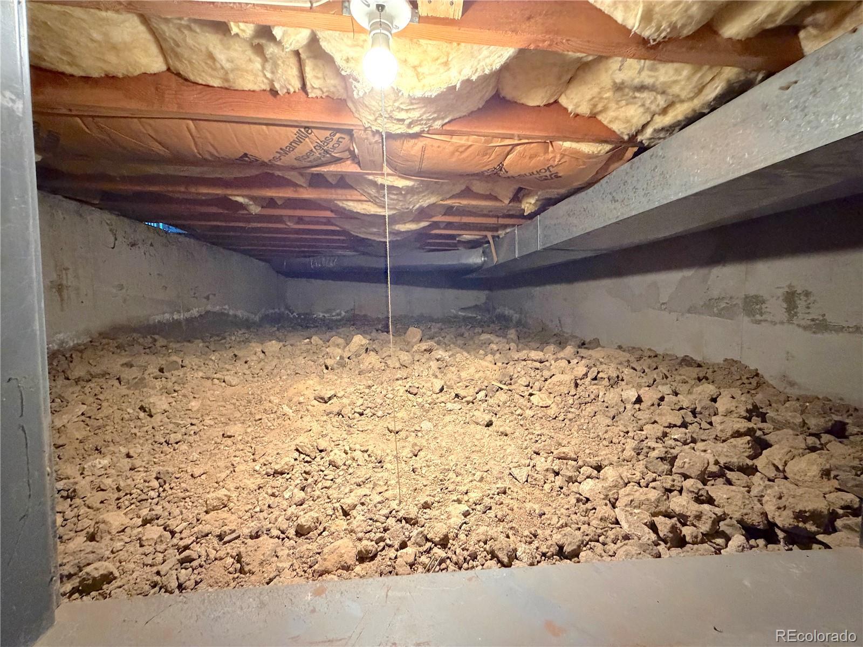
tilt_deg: -4.3
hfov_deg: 102.1
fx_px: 349
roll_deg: -1.2
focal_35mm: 14
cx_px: 432
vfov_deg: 85.7
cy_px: 324
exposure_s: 1/40
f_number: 2.2
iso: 1250
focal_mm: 2.22
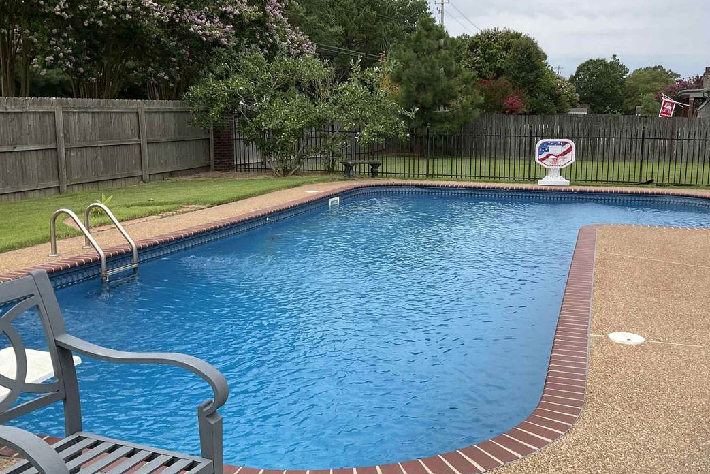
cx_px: 430
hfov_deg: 51.5
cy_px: 225
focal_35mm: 37
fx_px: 730
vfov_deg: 36.0
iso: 25
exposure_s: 1/1577
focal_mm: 3
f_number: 1.8
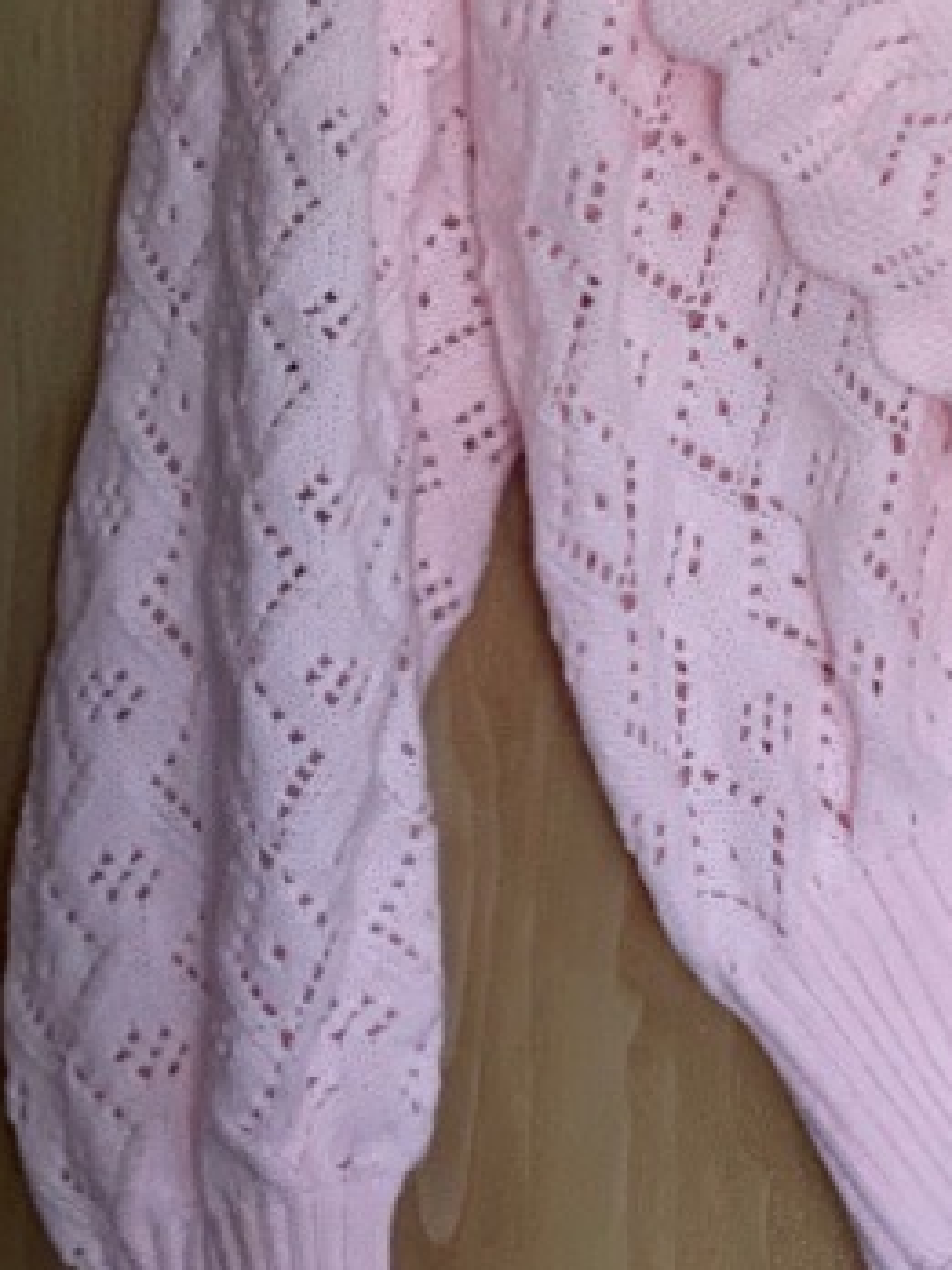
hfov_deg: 8.0
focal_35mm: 184
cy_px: 321
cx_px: 1207
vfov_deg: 10.7
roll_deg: -1.6
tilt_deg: -1.6
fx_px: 6747
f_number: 2.2
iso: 250
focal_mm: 7.5
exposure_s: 1/92
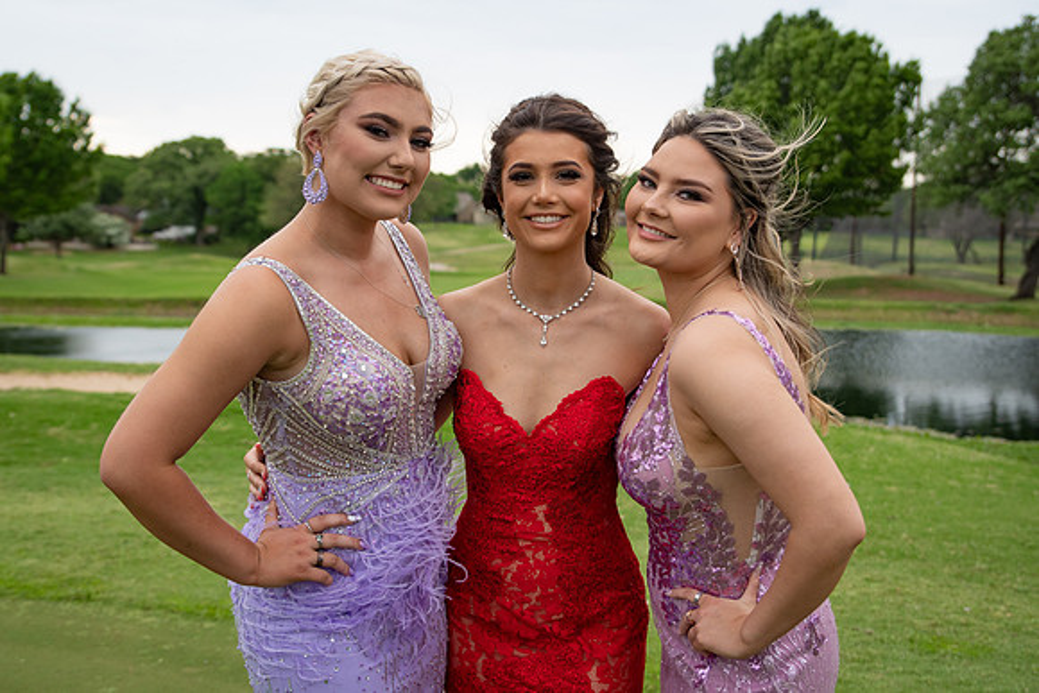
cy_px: 323
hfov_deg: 39.7
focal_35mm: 50
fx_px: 1439
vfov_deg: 27.1
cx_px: 483
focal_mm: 31
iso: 250
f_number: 2.8
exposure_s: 1/640
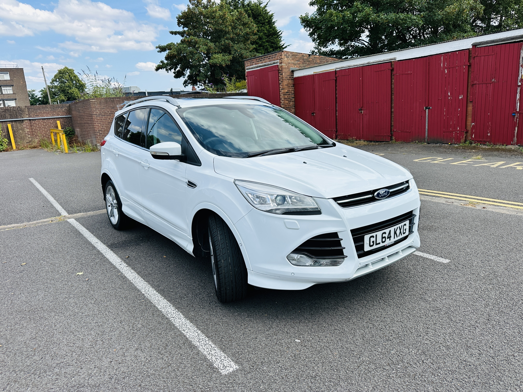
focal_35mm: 24
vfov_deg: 56.8
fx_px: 363
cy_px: 196
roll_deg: +3.1
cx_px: 262
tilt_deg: -12.4
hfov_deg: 71.6
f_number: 1.78
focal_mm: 6.86
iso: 80
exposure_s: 1/3155
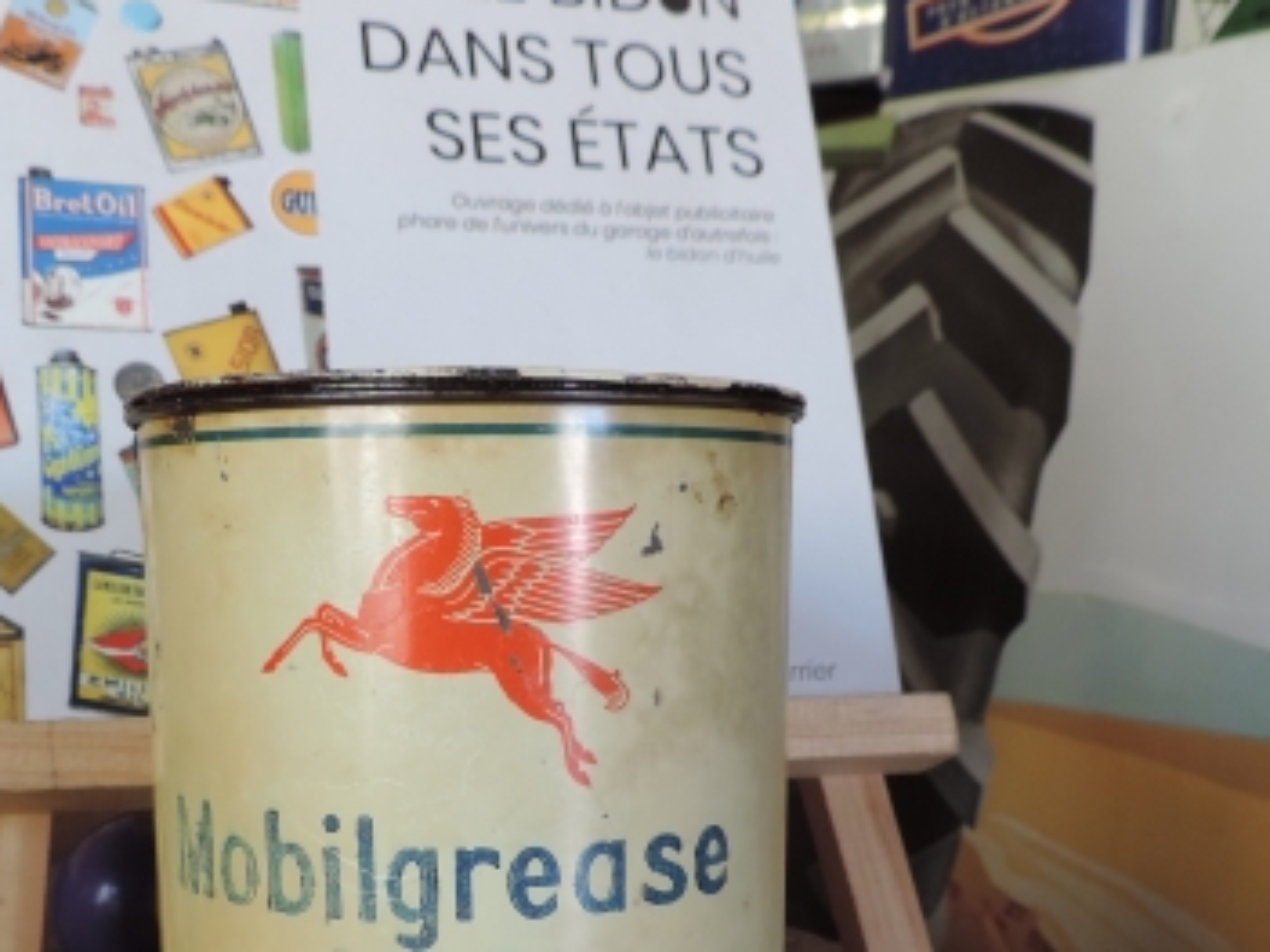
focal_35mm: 41
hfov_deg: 45.5
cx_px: 488
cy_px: 775
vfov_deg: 34.0
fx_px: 1504
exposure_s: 1/30
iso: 160
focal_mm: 4.3
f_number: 3
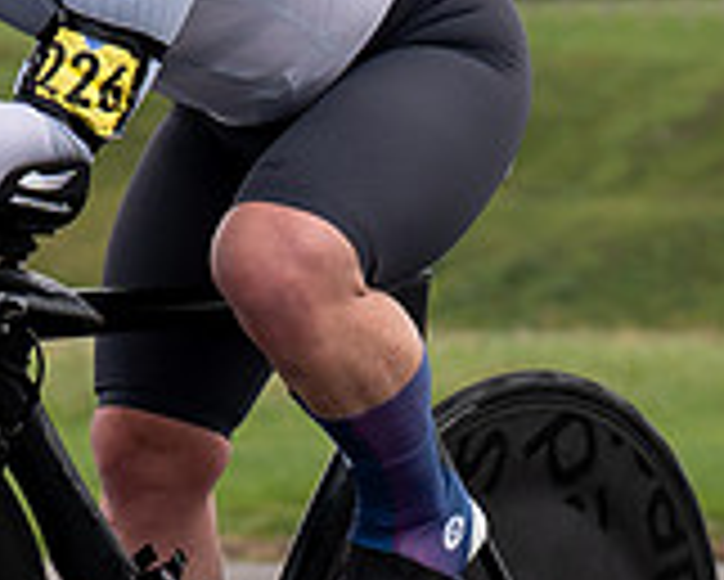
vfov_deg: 2.9
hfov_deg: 3.6
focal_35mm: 533
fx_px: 11428
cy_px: 537
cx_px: -69
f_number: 3.5
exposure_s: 1/1000
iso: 125
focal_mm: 70
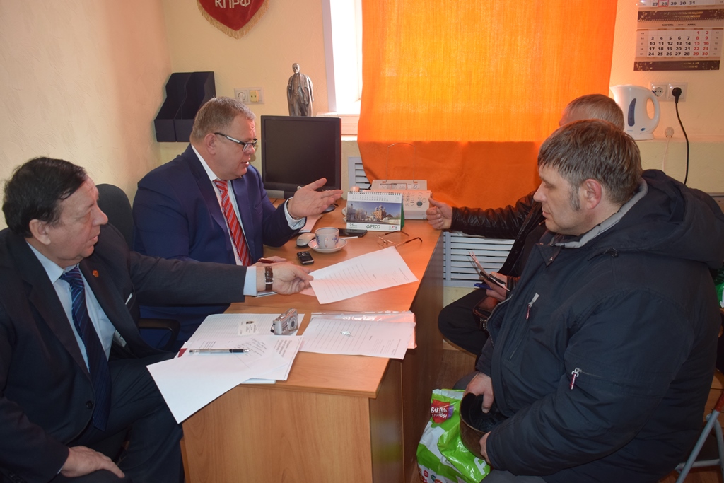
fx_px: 694
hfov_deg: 55.1
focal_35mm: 34
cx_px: 362
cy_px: 242
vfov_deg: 38.4
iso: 800
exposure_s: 1/80
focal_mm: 23
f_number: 4.5
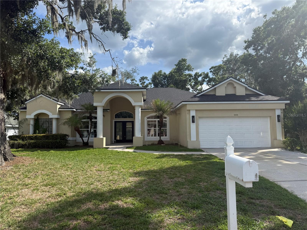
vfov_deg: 56.8
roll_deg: +1.1
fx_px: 213
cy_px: 115
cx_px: 154
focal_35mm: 24
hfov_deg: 71.6
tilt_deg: +5.6
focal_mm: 6.76
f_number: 1.78
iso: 80
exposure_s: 1/4167
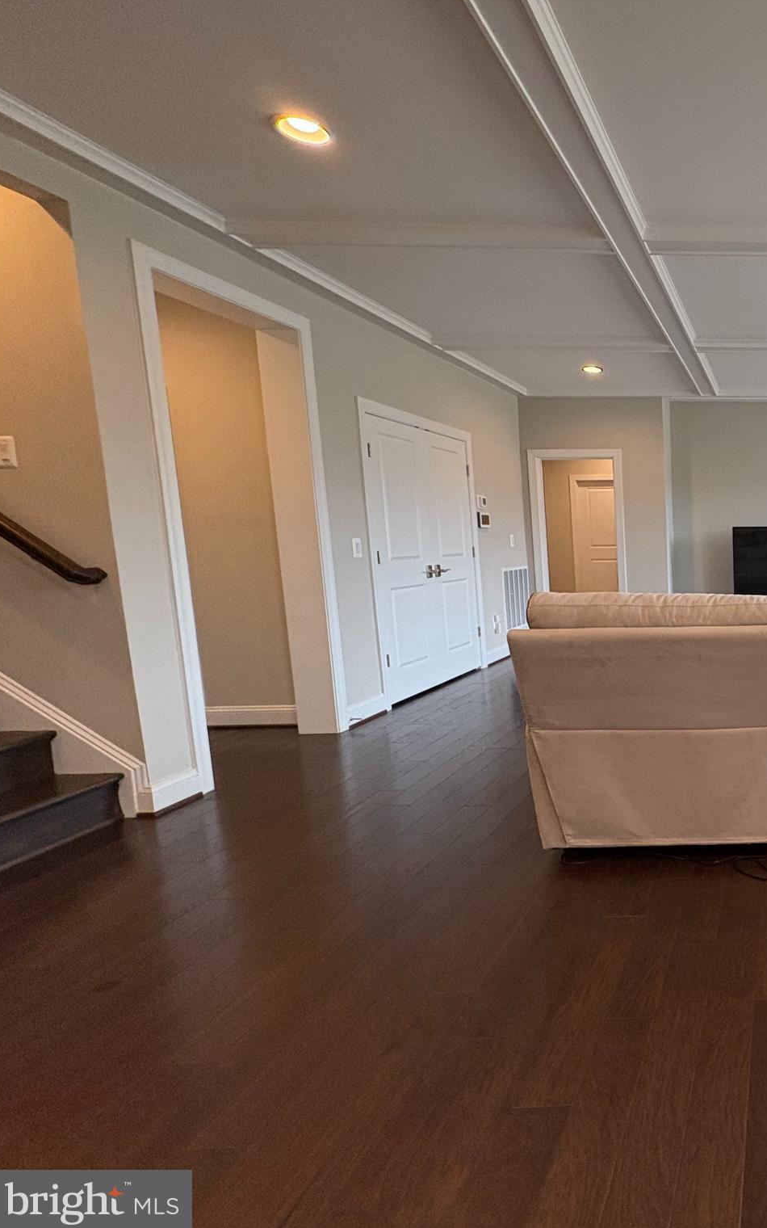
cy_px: 616
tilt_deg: -7.3
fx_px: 669
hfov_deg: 46.4
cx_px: 817
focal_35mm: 20
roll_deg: +1.0
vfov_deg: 85.1
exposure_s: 1/120
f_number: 2.2
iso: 320
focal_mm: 2.22
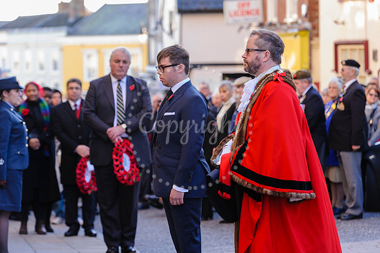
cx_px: 190
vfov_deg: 11.0
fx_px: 1319
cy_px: 126
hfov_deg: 16.4
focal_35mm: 125
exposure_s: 1/250
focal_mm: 125
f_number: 4
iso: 800
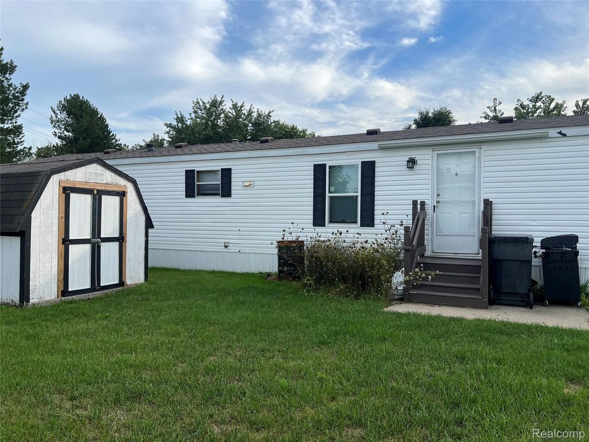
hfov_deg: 67.3
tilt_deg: -0.5
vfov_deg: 53.1
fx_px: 442
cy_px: 221
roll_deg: -0.1
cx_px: 294
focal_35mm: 26
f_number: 1.5
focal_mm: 5.7
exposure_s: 1/2252
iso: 50
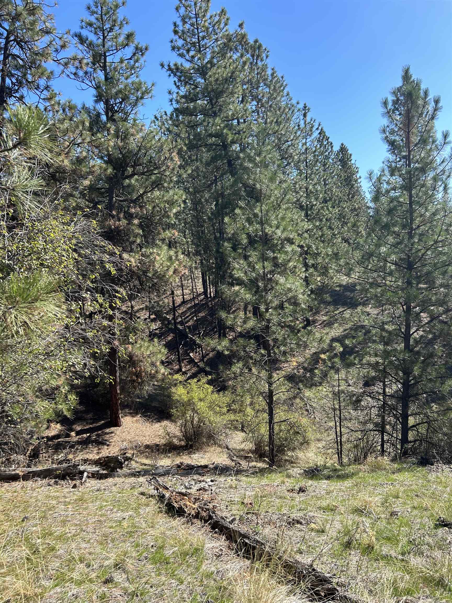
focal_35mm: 26
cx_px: 226
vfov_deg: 67.3
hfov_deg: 53.1
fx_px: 453
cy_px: 302
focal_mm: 5.7
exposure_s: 1/1597
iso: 50
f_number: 1.5
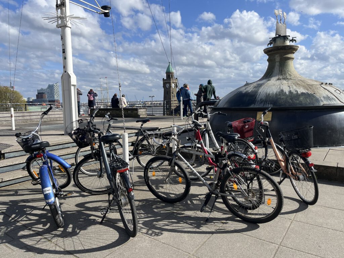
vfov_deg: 53.1
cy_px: 129
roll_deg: +0.8
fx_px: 258
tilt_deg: -5.8
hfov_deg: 67.3
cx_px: 172
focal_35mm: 26
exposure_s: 1/3623
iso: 50
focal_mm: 5.1
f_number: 1.6
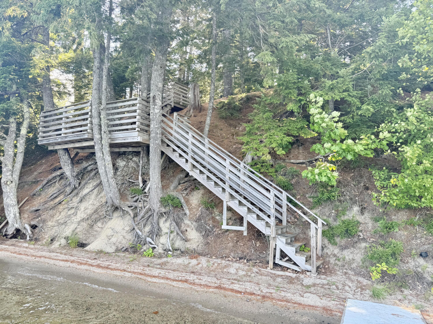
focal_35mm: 24
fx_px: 300
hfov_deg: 71.6
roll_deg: -2.1
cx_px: 216
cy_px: 162
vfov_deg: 56.8
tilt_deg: +6.5
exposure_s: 1/333
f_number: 1.78
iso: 80
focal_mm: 6.76
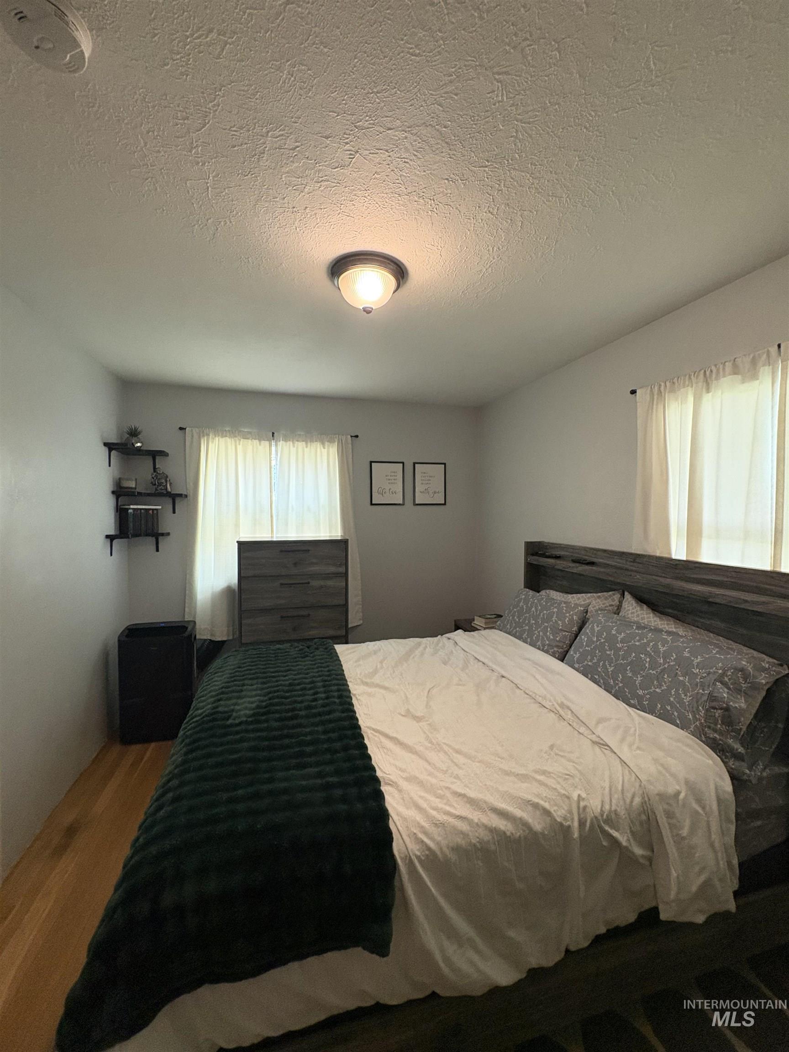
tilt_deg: -1.0
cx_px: 394
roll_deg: -0.4
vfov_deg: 102.1
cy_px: 526
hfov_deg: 85.7
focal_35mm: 14
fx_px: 425
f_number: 2.2
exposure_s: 1/60
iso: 500
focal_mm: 2.22
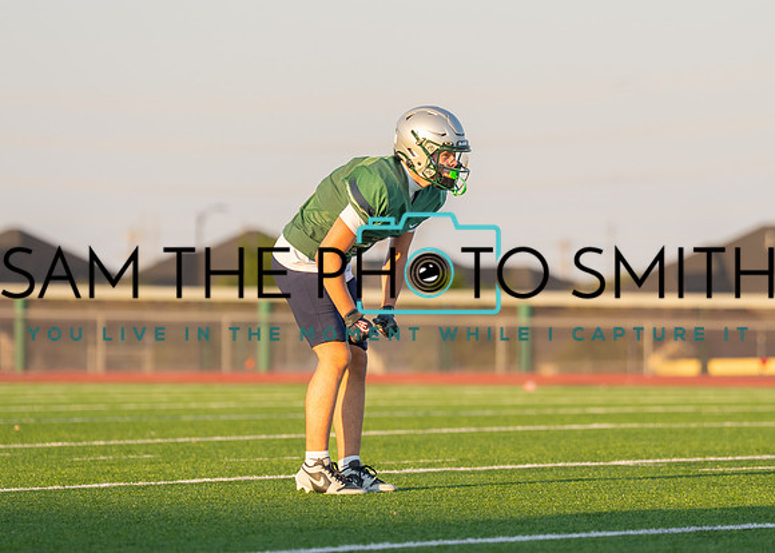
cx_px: 384
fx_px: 5507
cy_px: 246
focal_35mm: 250
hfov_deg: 8.0
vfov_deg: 5.7
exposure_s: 1/1600
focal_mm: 149
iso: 250
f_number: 2.8
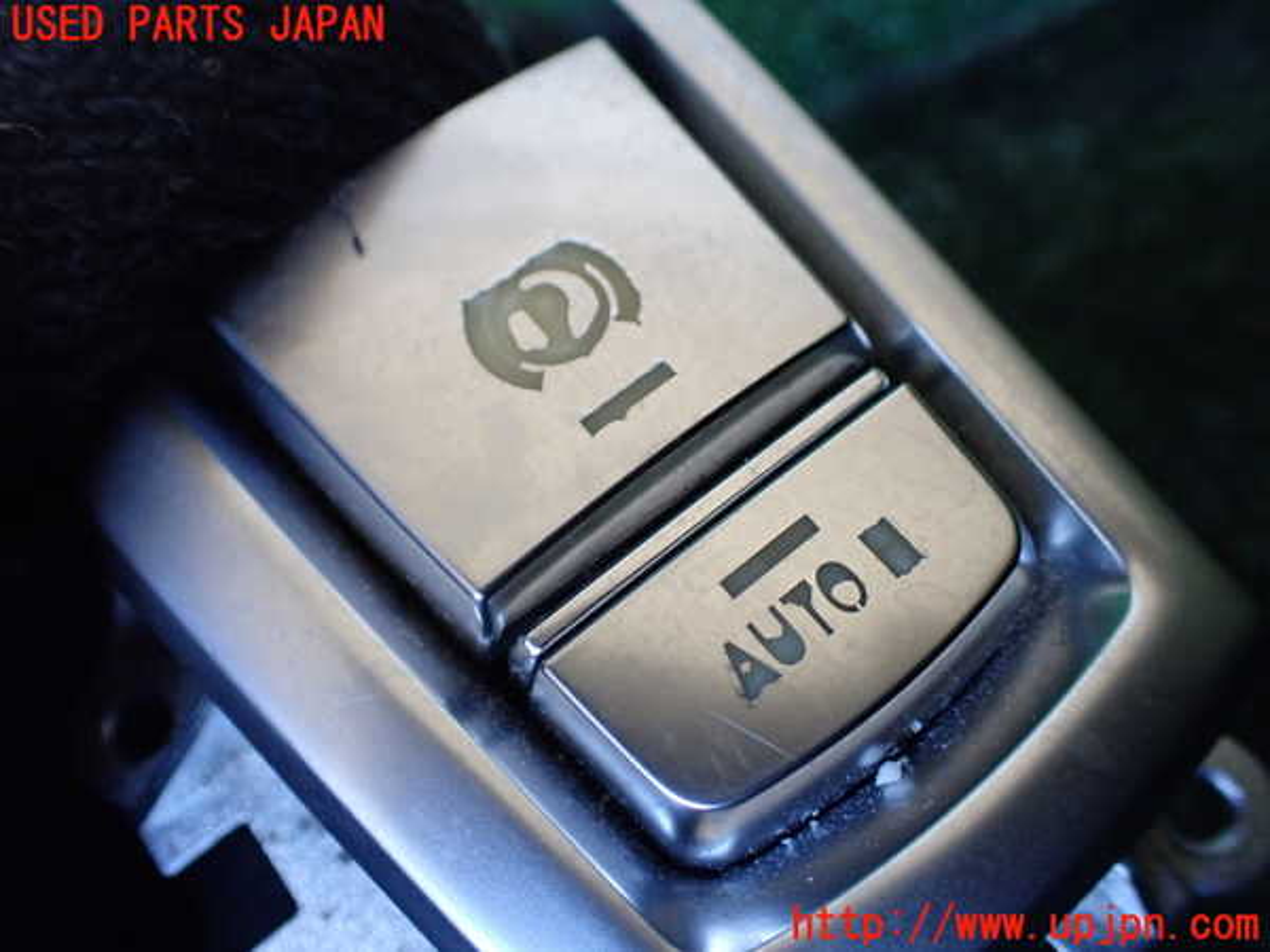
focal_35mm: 30
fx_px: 1101
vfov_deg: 46.8
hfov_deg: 60.0
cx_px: 635
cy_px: 476
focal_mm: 5.4
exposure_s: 1/125
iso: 500
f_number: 2.3
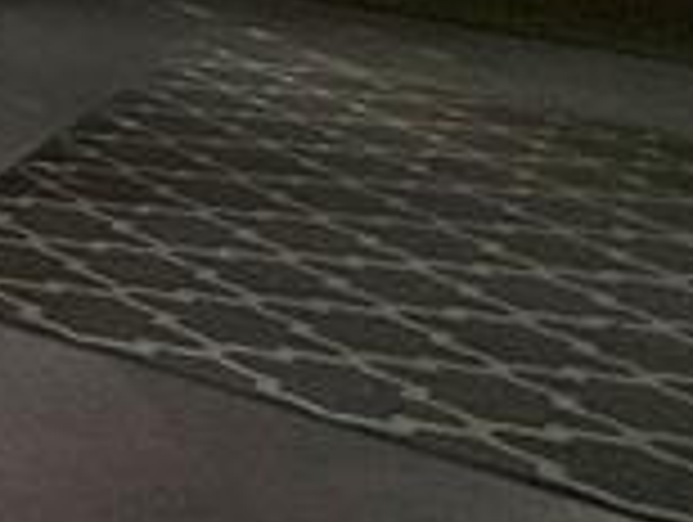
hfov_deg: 11.8
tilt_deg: -5.0
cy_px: -306
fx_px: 1865
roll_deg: -1.6
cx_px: -1328
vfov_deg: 14.6
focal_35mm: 93
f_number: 2.2
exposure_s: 1/102
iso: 64
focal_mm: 2.22
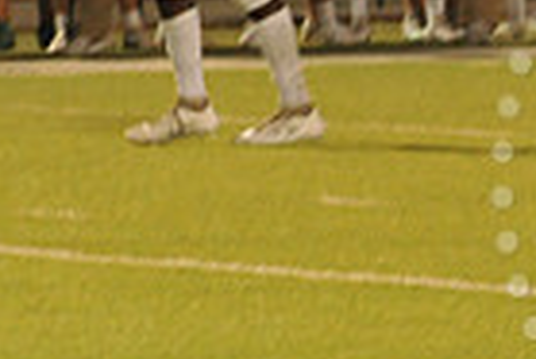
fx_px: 12415
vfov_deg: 1.7
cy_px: 174
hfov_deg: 2.5
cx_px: 860
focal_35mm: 833
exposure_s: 1/200
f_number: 5.6
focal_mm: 200
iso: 5000
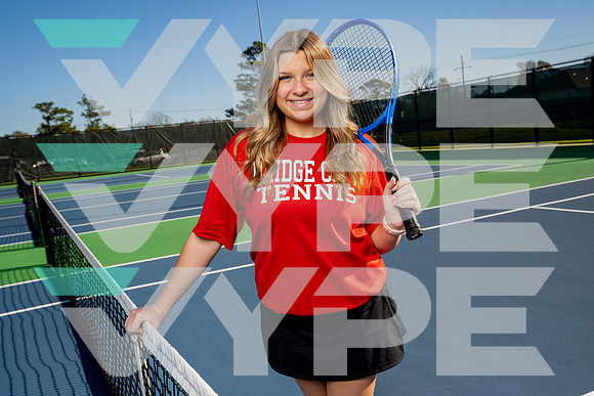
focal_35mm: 34
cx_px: 297
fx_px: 561
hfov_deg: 55.8
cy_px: 198
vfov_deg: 38.9
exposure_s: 1/250
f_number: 8
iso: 100
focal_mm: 34
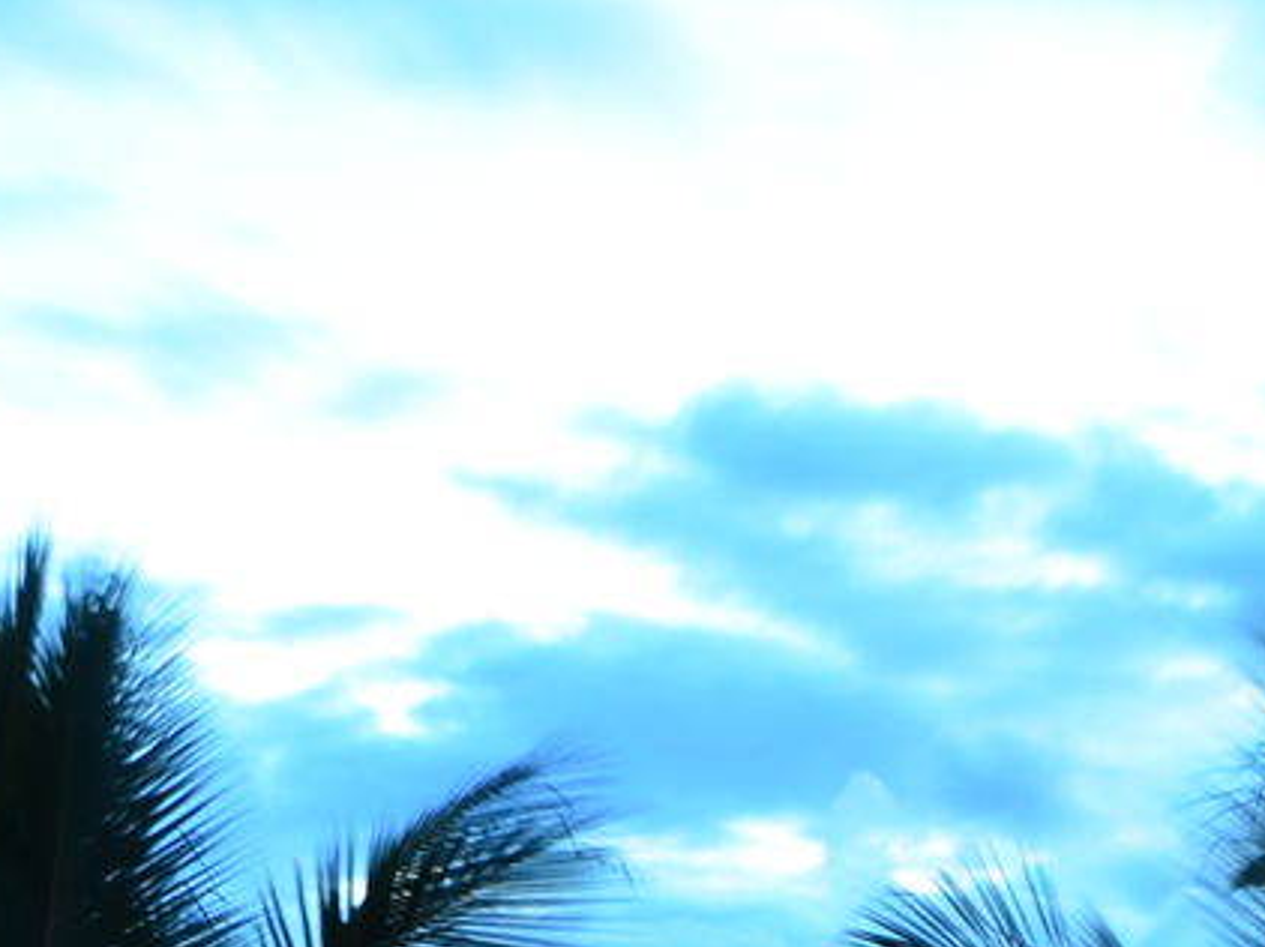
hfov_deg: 15.8
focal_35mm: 118
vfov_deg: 11.5
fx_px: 4310
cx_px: 1685
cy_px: 1756
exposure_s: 30
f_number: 14
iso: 100
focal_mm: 18
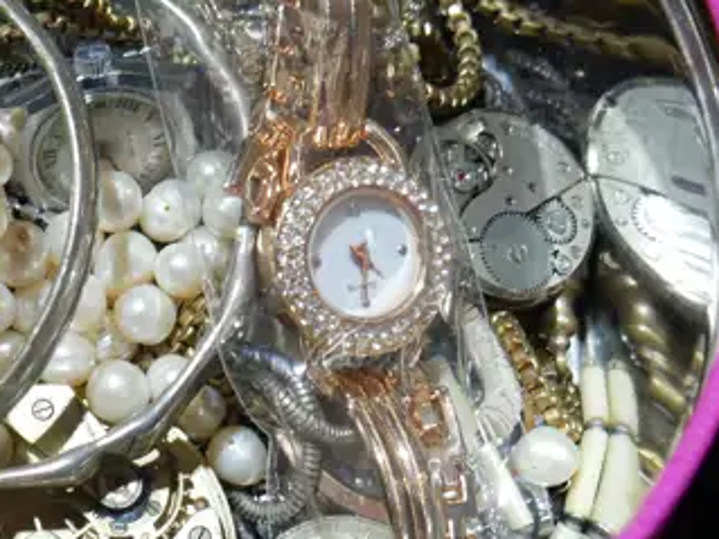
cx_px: 7
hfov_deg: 21.1
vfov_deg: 16.4
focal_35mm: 90
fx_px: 1869
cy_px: 272
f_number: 4
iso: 250
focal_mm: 14
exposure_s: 1/60
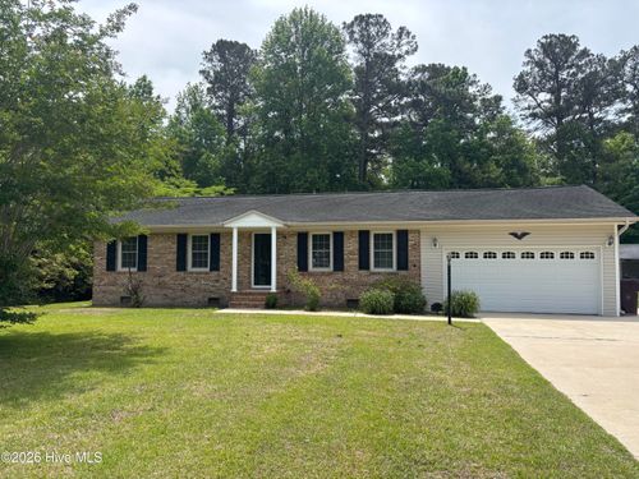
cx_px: 320
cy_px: 240
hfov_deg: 67.3
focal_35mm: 26
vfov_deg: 53.1
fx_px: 480
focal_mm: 5.96
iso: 50
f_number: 1.6
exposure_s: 1/2151
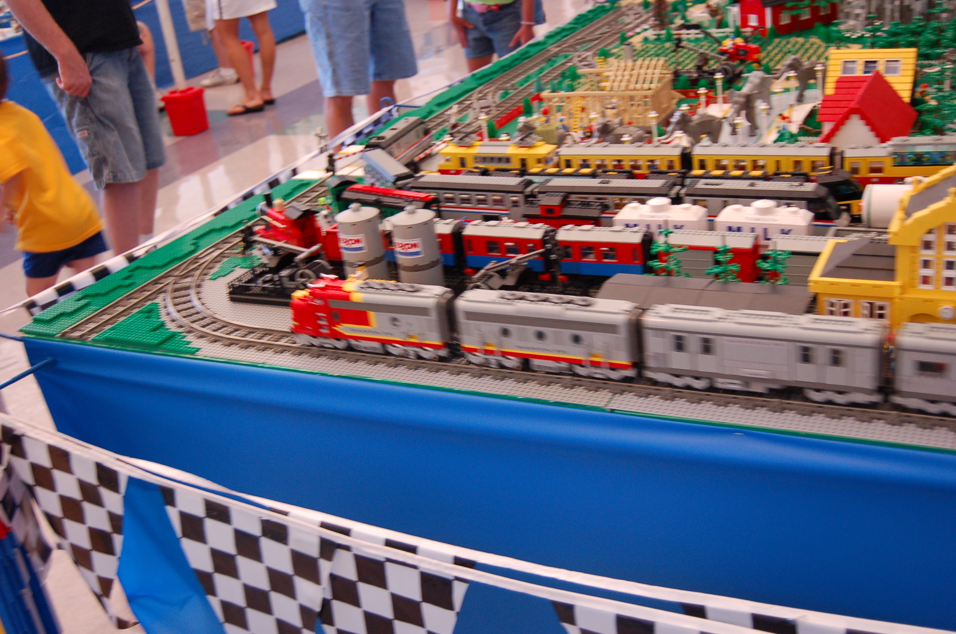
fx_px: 1034
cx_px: 478
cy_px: 317
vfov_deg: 34.1
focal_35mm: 39
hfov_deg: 49.6
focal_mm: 26
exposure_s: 1/30
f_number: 4.2
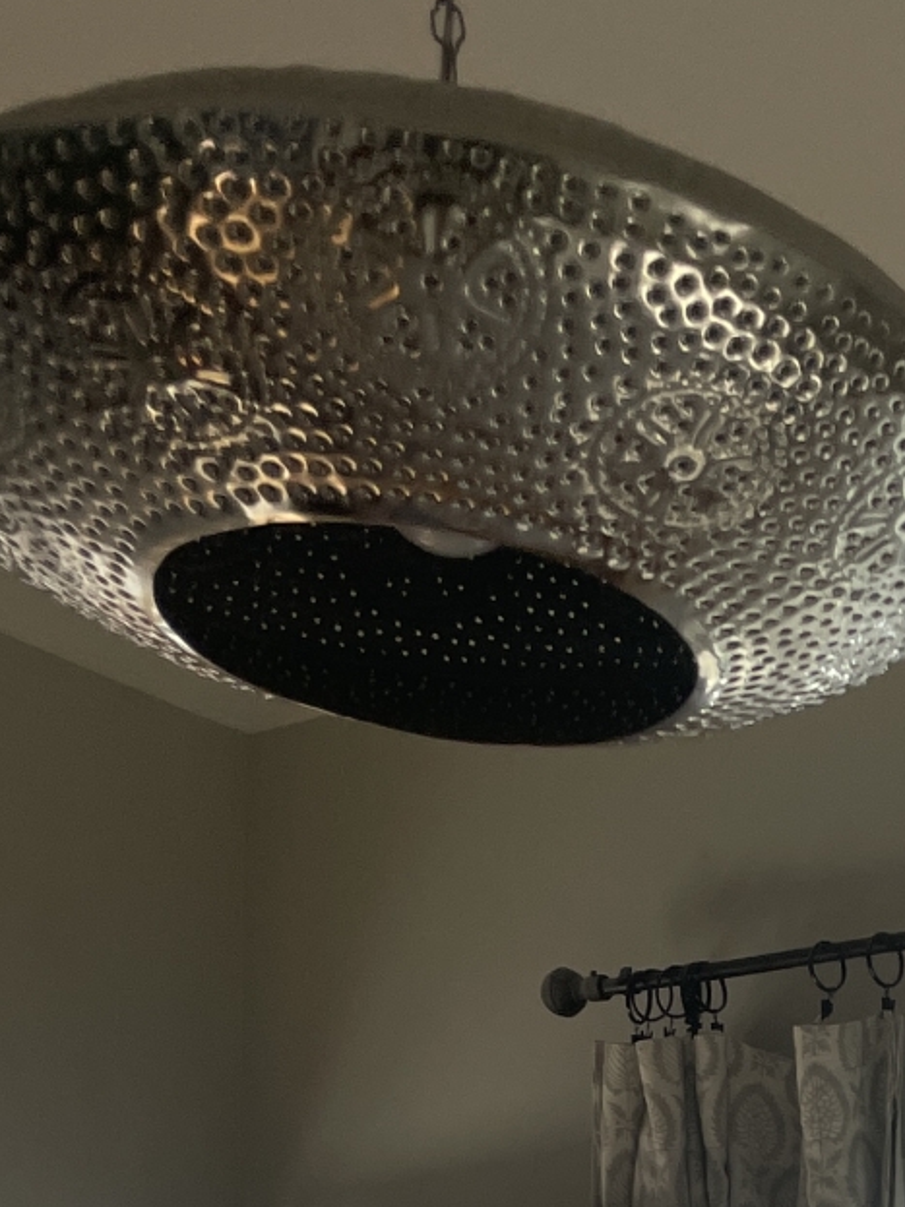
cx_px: 1170
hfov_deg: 15.8
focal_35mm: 89
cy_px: 1820
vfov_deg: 19.2
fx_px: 3103
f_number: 1.6
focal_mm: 4.2
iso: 32
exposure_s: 1/1135
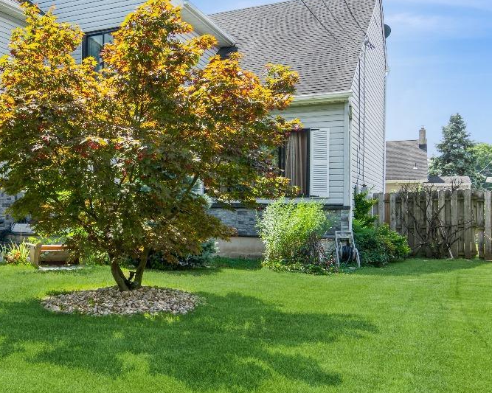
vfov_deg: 39.1
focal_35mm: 38
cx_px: 83
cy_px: 211
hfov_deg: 45.0
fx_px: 553
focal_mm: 12
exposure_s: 1/100
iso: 100
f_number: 8
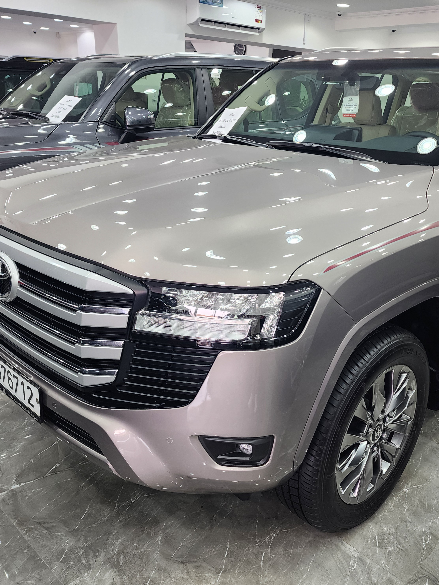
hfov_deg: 45.0
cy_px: 293
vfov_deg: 58.4
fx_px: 524
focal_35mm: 31
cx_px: 278
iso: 125
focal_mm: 6.4
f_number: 1.8
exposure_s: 1/180
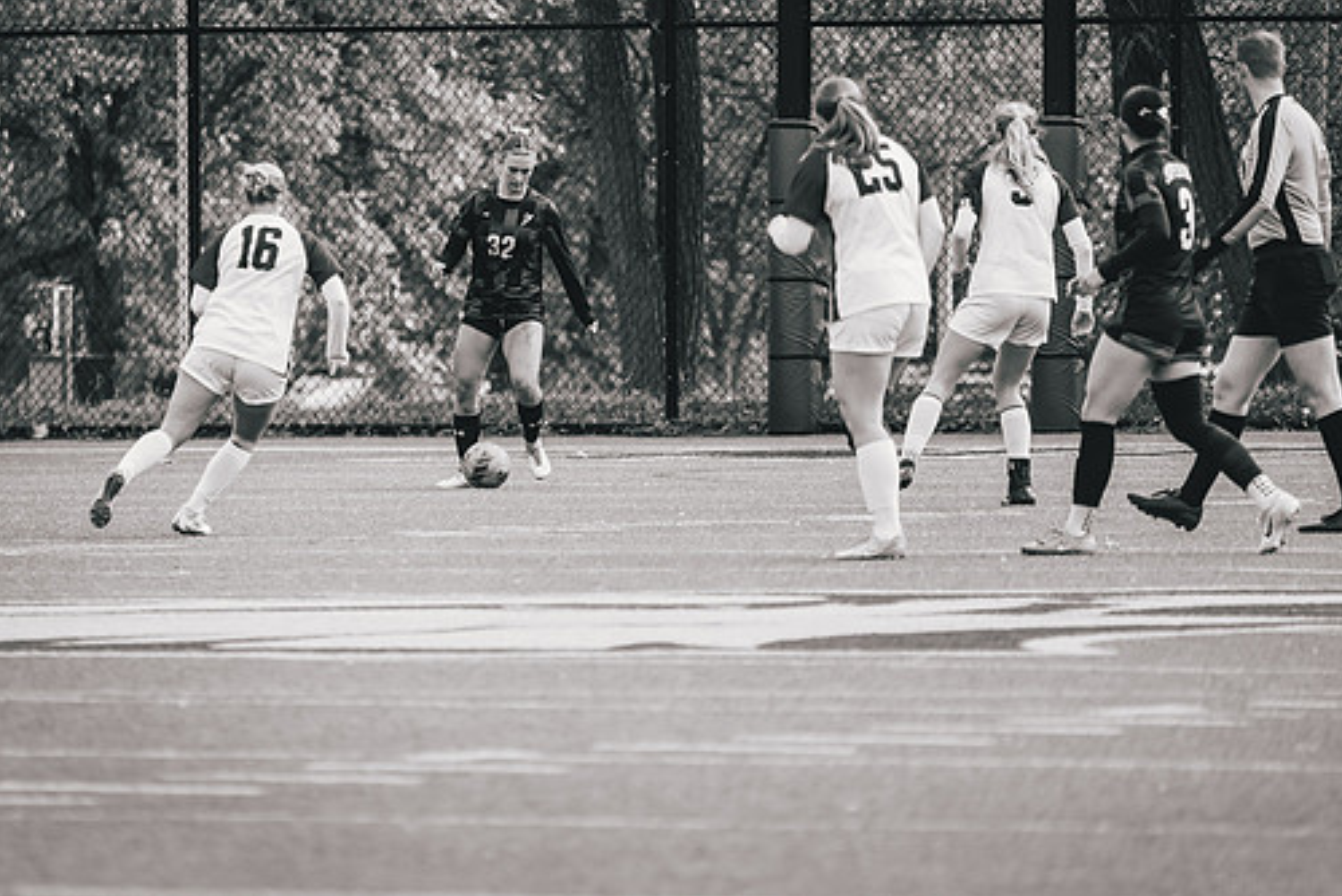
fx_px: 22043
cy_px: 309
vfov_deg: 2.3
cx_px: 535
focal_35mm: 591
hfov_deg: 3.5
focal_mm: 400
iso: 800
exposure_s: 1/800
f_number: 6.3
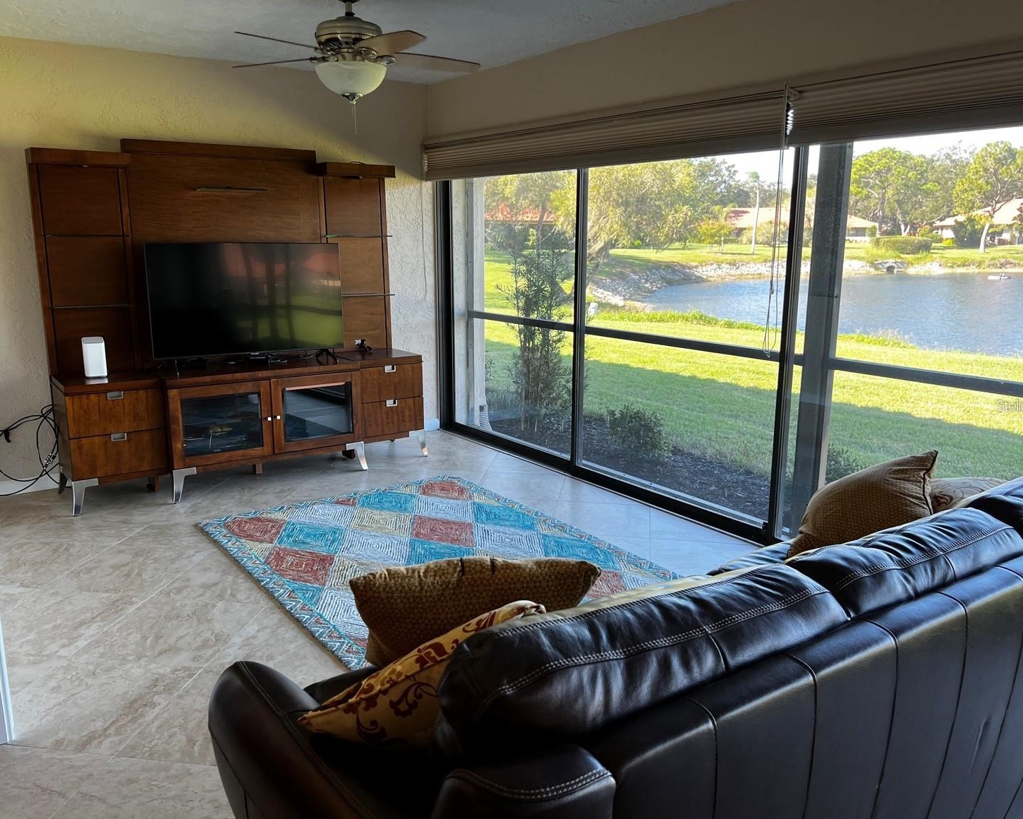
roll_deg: +0.2
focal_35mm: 28
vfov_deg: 51.5
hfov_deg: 62.2
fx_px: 848
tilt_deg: -11.8
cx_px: 499
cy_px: 405
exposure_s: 1/121
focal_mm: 5.7
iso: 40
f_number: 1.5
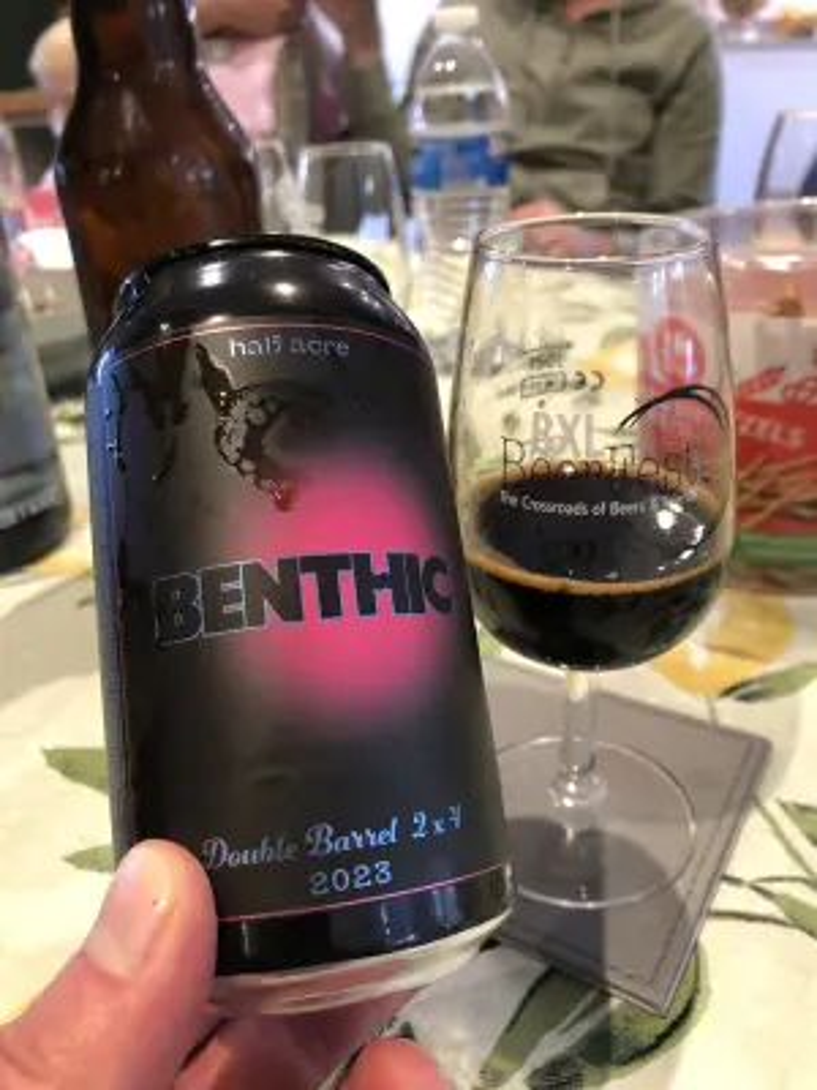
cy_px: 545
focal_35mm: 28
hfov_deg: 49.7
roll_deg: +3.1
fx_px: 881
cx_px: 408
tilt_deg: -27.6
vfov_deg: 63.4
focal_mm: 3.99
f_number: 1.8
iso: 64
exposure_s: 1/15
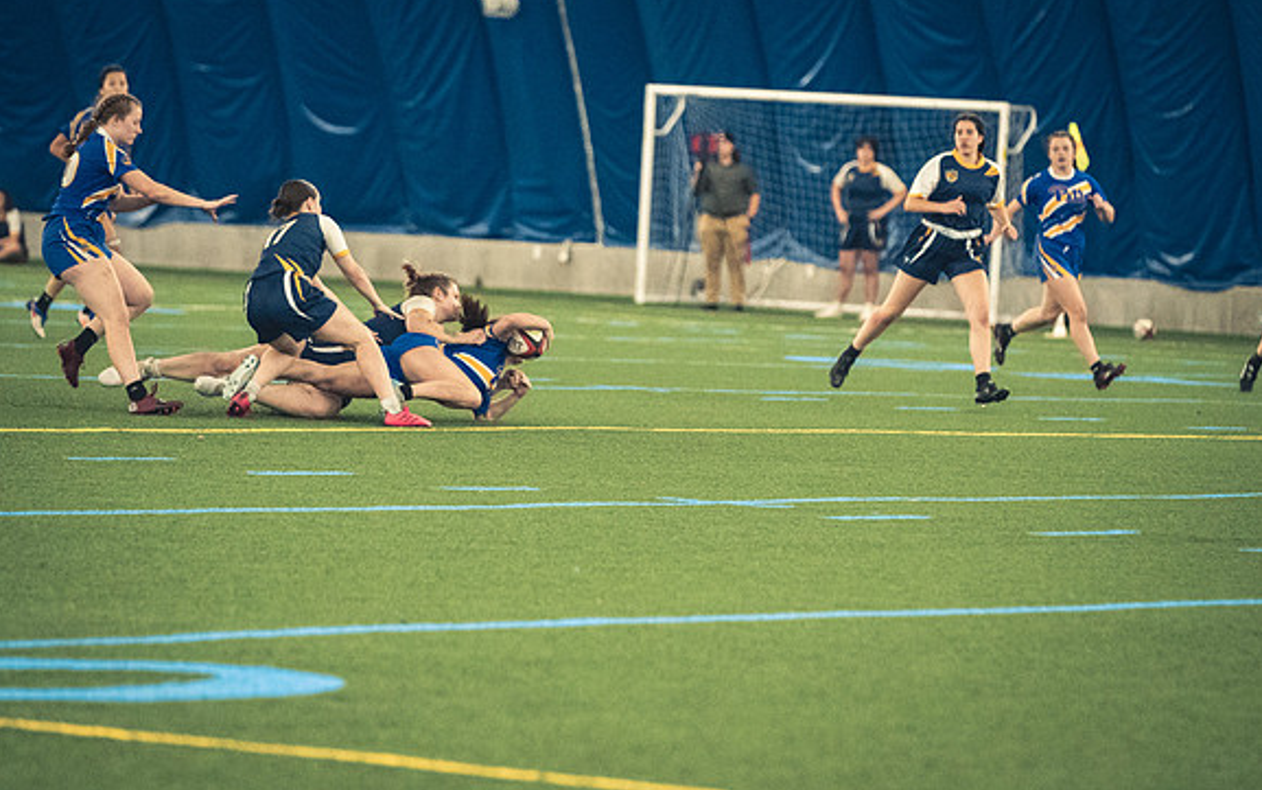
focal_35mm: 261
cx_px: 632
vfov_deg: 5.0
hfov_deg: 8.0
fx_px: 8979
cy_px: 374
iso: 12800
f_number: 2.8
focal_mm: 170
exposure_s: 1/500
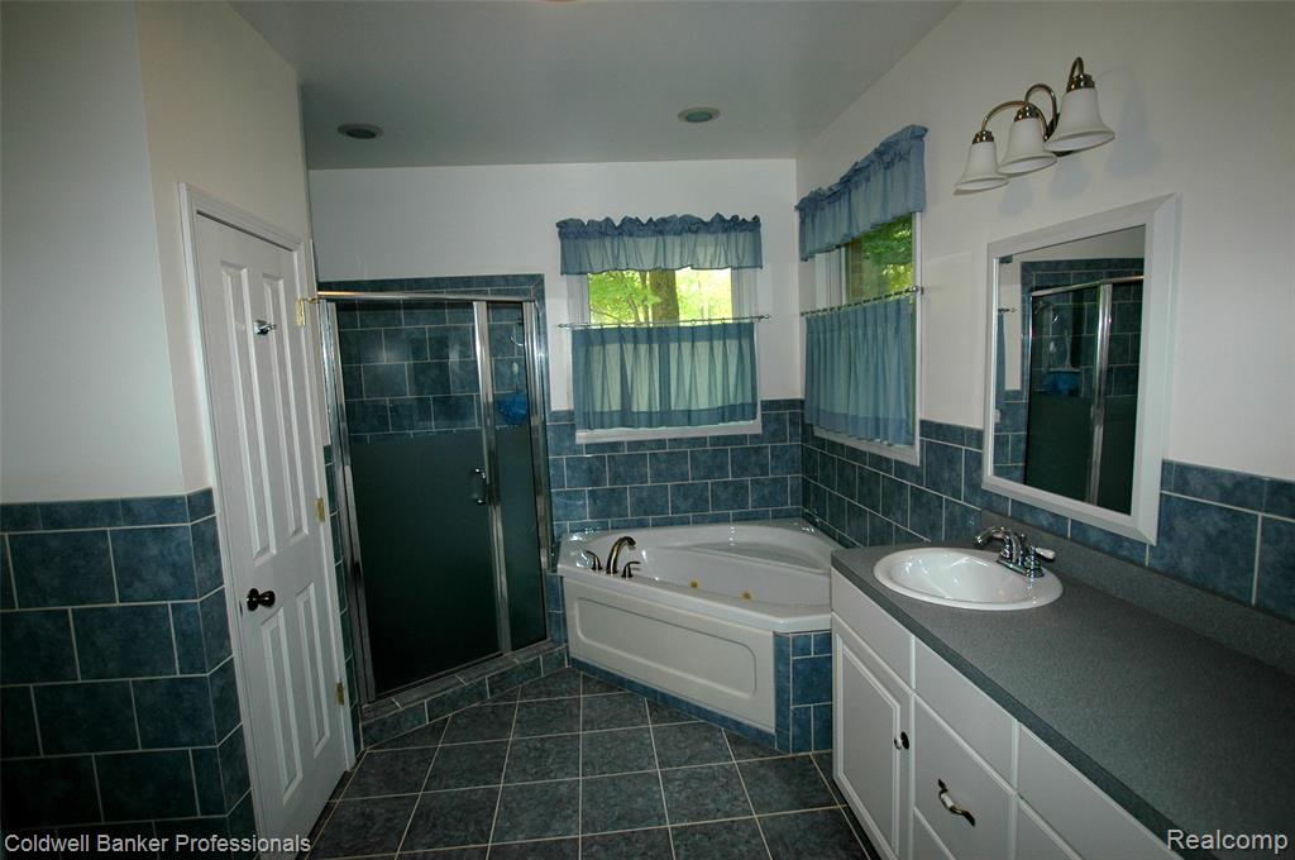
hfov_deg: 92.5
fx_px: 620
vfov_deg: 69.5
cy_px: 430
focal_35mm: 17
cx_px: 648
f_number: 4
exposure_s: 1/60
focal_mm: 11.5
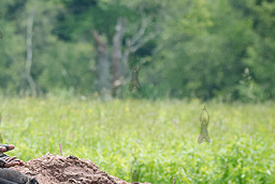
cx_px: -41
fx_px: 2706
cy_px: 120
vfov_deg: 3.9
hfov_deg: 5.8
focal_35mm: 354
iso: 1000
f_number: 4
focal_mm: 100
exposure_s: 1/4000
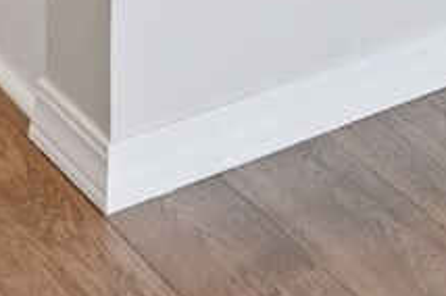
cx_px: 295
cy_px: -852
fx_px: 1670
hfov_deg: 15.2
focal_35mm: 135
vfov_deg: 7.5
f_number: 8
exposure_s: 1/30
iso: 400
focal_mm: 17
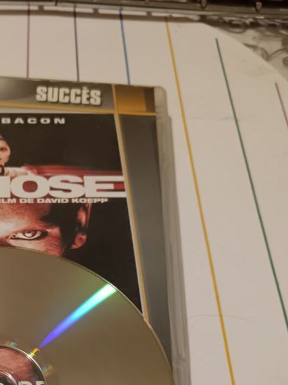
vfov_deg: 35.5
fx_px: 566
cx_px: 36
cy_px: 341
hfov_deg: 27.6
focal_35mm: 51
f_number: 1.9
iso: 1799
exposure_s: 1/24
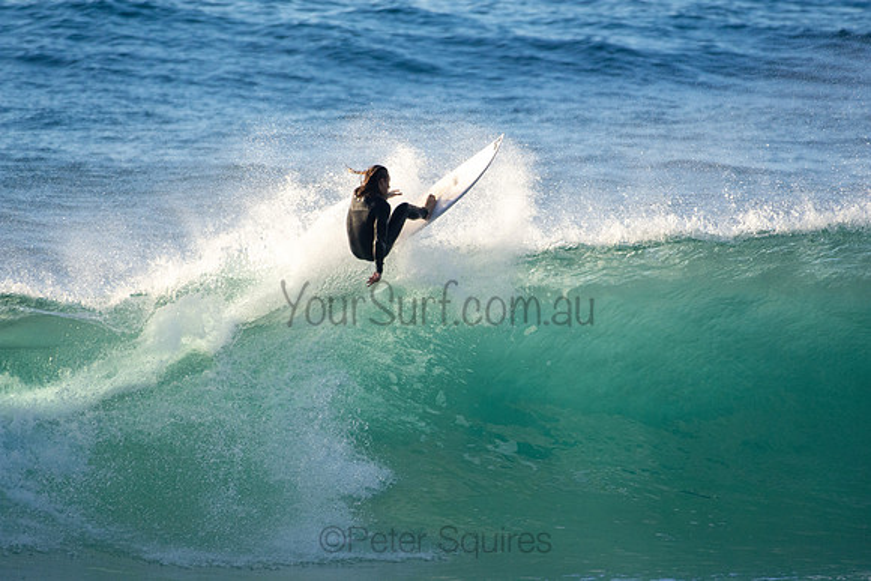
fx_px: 17423
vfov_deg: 1.9
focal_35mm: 720
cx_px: 436
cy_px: 290
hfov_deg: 2.9
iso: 720
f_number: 5.6
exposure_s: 1/2000
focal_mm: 480
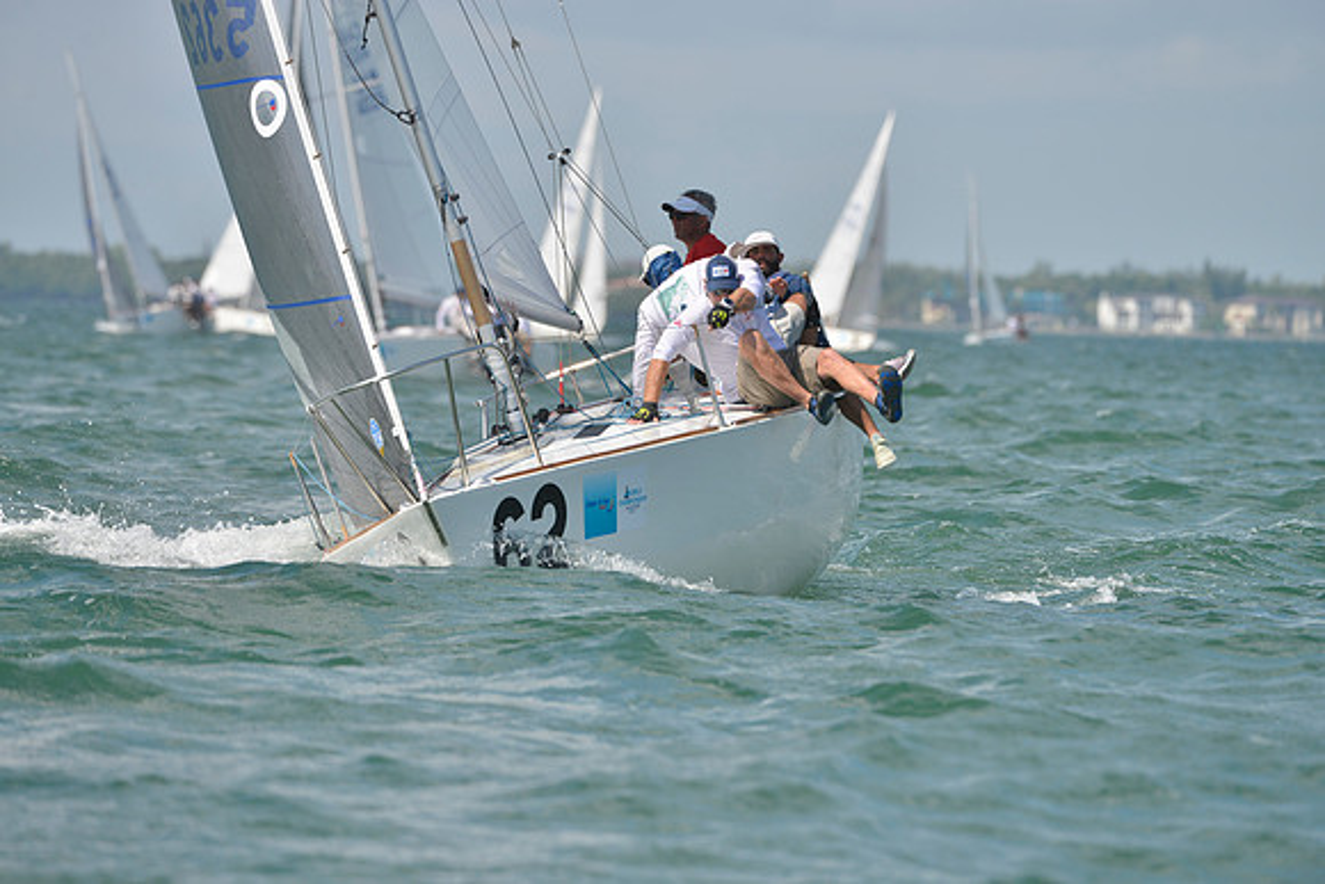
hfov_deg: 5.2
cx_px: 662
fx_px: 14725
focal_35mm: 400
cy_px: 442
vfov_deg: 3.4
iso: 200
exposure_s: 1/1000
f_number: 6.3
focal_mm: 400
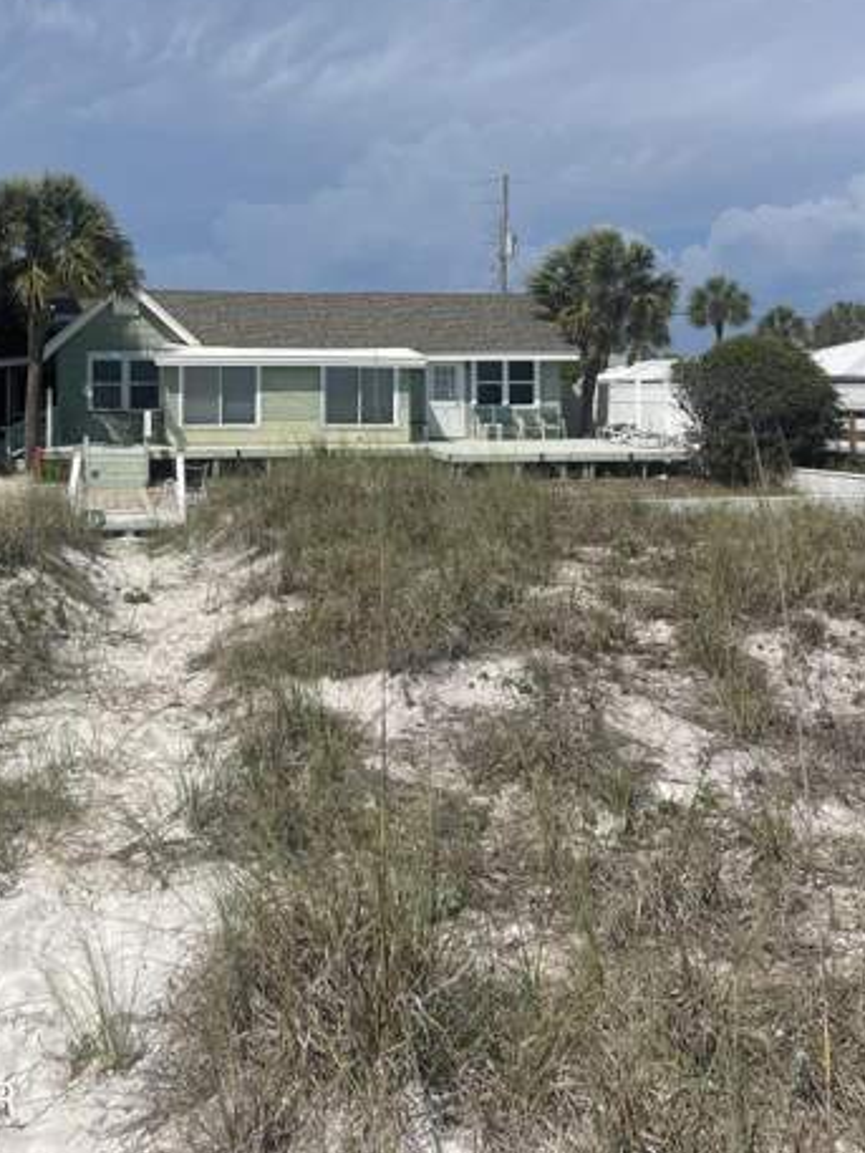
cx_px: 348
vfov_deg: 51.4
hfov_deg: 40.5
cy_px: 366
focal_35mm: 35
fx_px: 1166
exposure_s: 1/7937
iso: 32
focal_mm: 5.1
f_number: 1.6
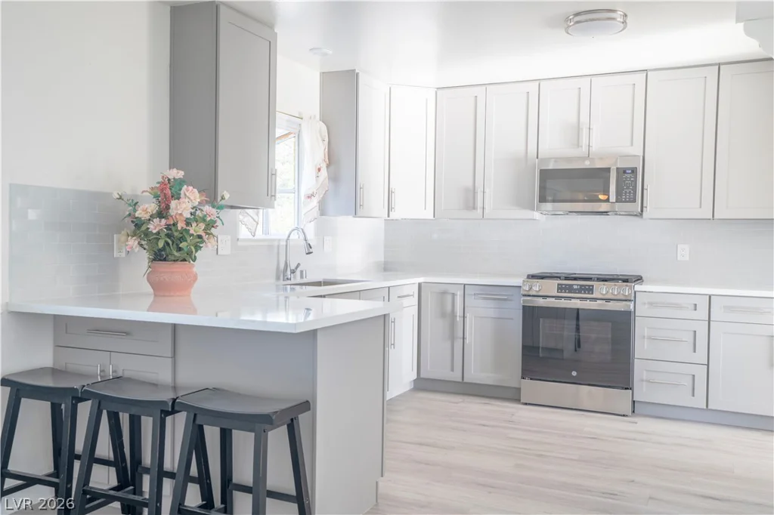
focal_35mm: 34
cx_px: 387
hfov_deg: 55.8
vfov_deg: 38.9
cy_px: 258
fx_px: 731
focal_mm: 34
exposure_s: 1/40
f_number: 8
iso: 640
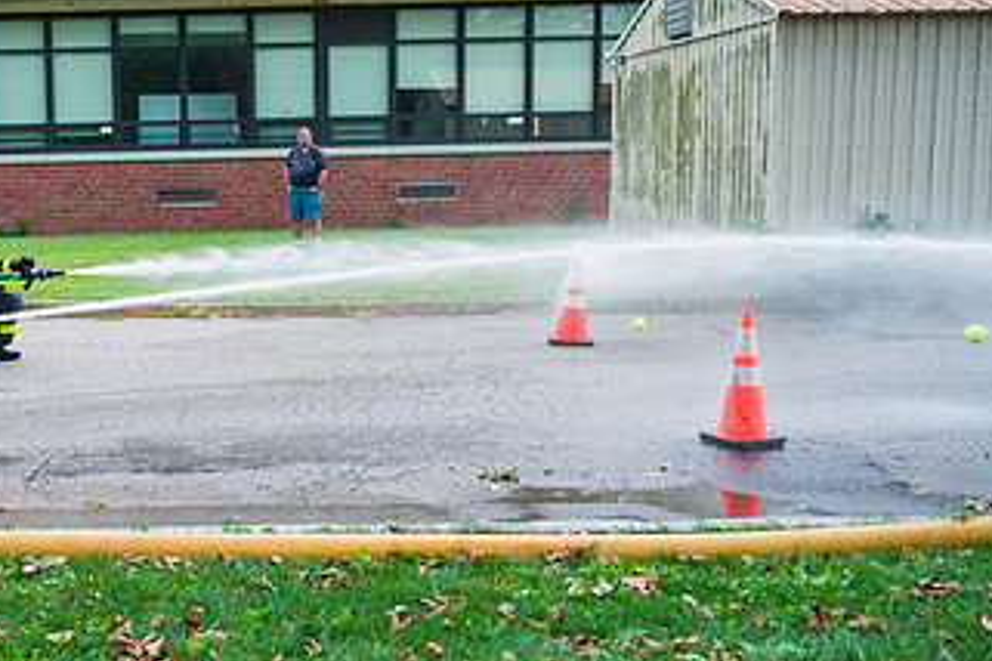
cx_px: 179
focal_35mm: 47
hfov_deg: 40.0
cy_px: 321
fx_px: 1295
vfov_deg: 28.6
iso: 1000
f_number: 3.2
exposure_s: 1/200
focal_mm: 26
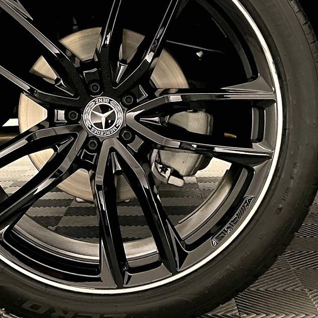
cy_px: 93
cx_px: 105
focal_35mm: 65
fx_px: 676
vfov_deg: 26.3
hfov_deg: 26.3
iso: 125
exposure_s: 1/60
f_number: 1.8
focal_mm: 3
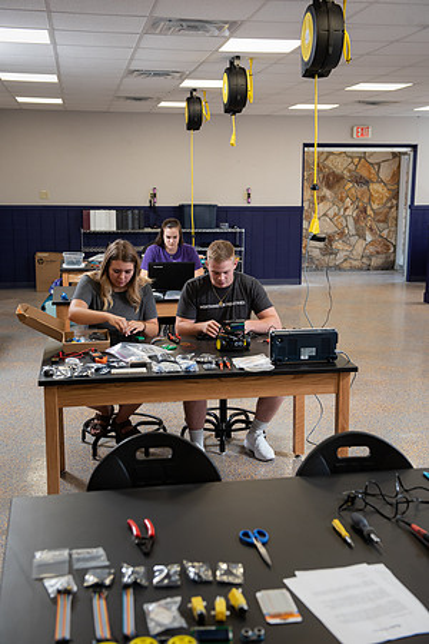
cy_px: 322
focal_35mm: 45
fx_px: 804
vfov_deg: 43.6
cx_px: 214
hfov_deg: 29.9
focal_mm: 45
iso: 1000
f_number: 5
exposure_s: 1/200
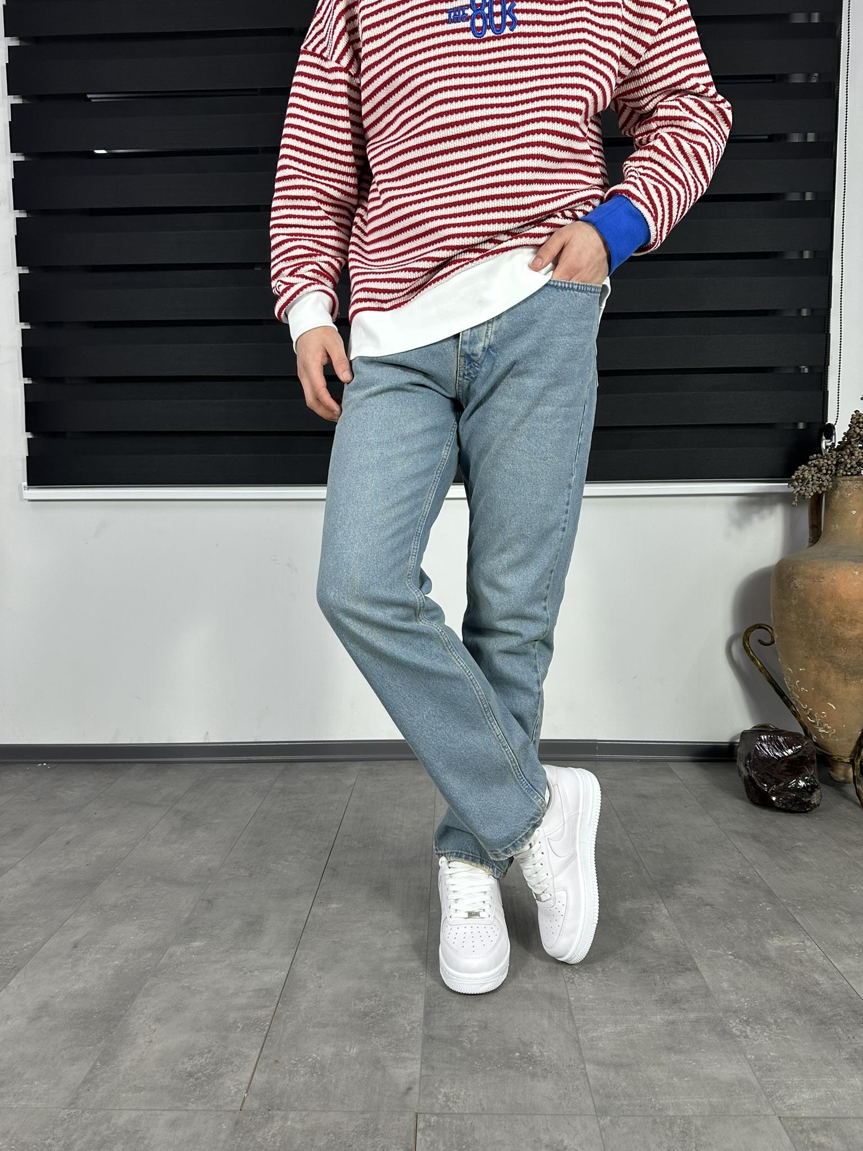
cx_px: 432
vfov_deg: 71.6
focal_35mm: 24
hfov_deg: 56.8
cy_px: 576
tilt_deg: -5.1
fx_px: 798
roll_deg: +0.2
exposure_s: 1/100
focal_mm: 6.86
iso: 100
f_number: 1.78
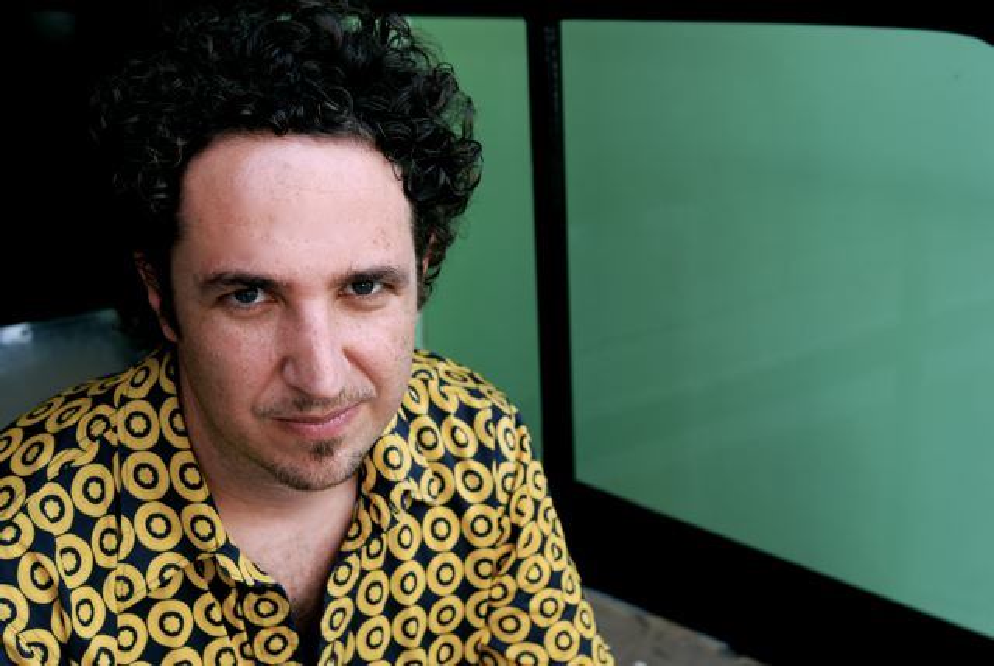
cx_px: 497
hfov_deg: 36.8
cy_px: 333
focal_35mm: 54
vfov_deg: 25.1
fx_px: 1493
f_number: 5
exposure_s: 1/100
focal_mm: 36
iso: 200
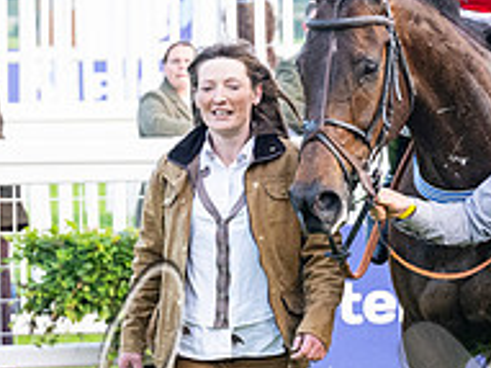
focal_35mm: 345
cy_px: 96
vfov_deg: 4.3
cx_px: 444
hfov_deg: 5.7
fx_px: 4890
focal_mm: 82
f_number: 4
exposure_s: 1/1000
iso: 1250
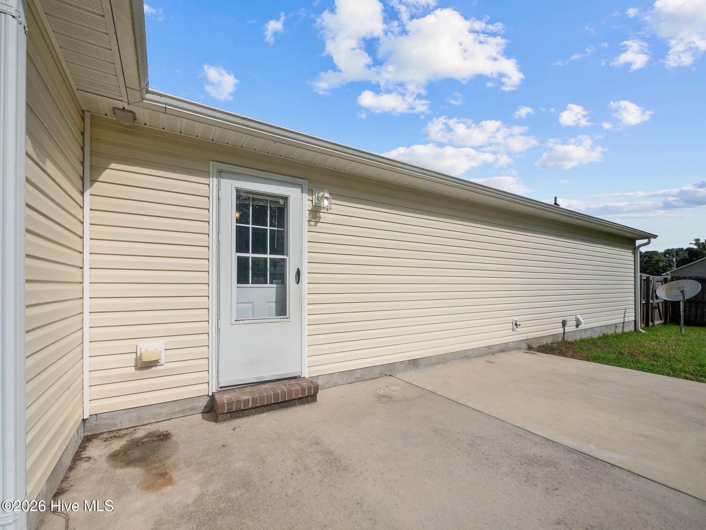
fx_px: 286
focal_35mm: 14
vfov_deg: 85.7
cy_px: 265
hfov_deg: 102.1
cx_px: 353
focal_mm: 7
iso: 400
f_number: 5.6
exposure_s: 1/5000
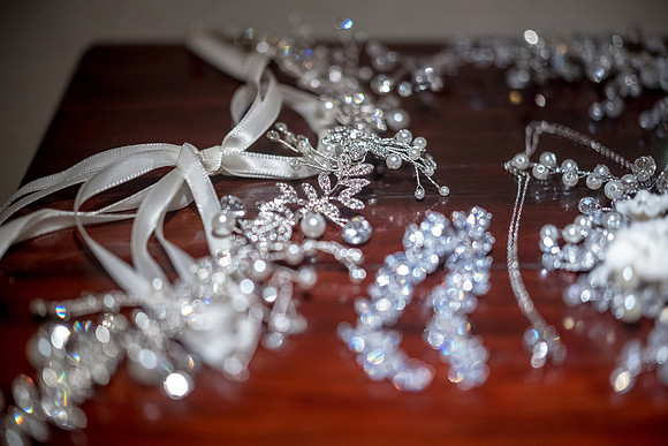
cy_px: 223
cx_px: 334
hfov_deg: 33.4
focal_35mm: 60
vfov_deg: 22.6
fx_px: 1114
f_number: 3.2
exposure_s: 1/200
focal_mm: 60
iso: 2500
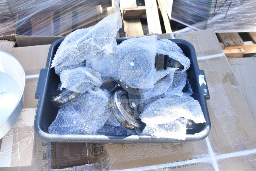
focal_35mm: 36
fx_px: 256
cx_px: 128
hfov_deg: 53.1
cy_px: 86
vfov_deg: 36.9
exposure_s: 1/125
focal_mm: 24
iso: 200
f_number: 5.6
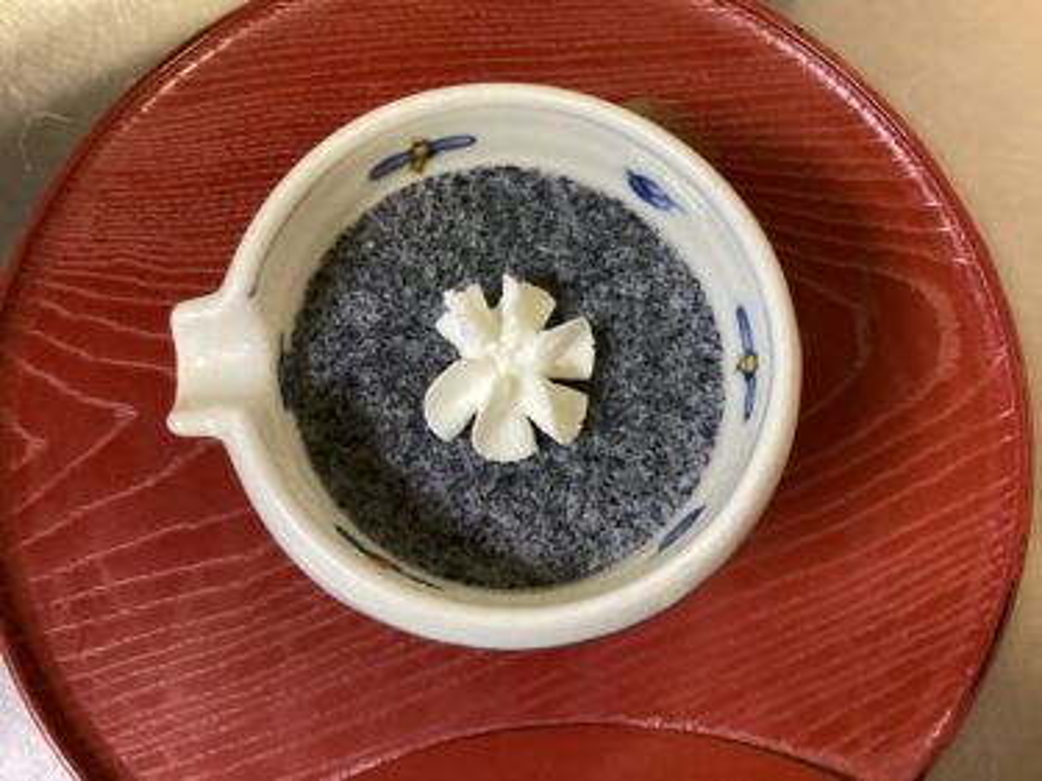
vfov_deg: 45.4
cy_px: 390
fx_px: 933
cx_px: 521
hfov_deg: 58.4
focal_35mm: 31
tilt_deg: -74.7
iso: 250
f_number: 2.4
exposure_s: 1/33
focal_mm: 3.3
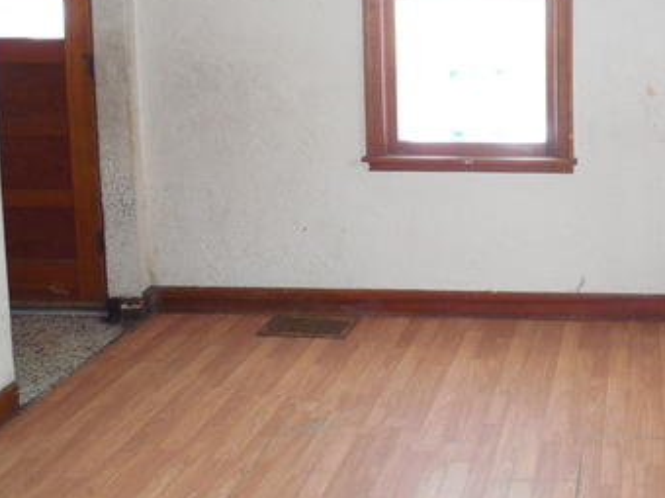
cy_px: 64
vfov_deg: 29.8
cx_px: 606
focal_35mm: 47
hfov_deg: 37.6
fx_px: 903
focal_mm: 4.5
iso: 220
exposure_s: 1/30
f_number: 3.3
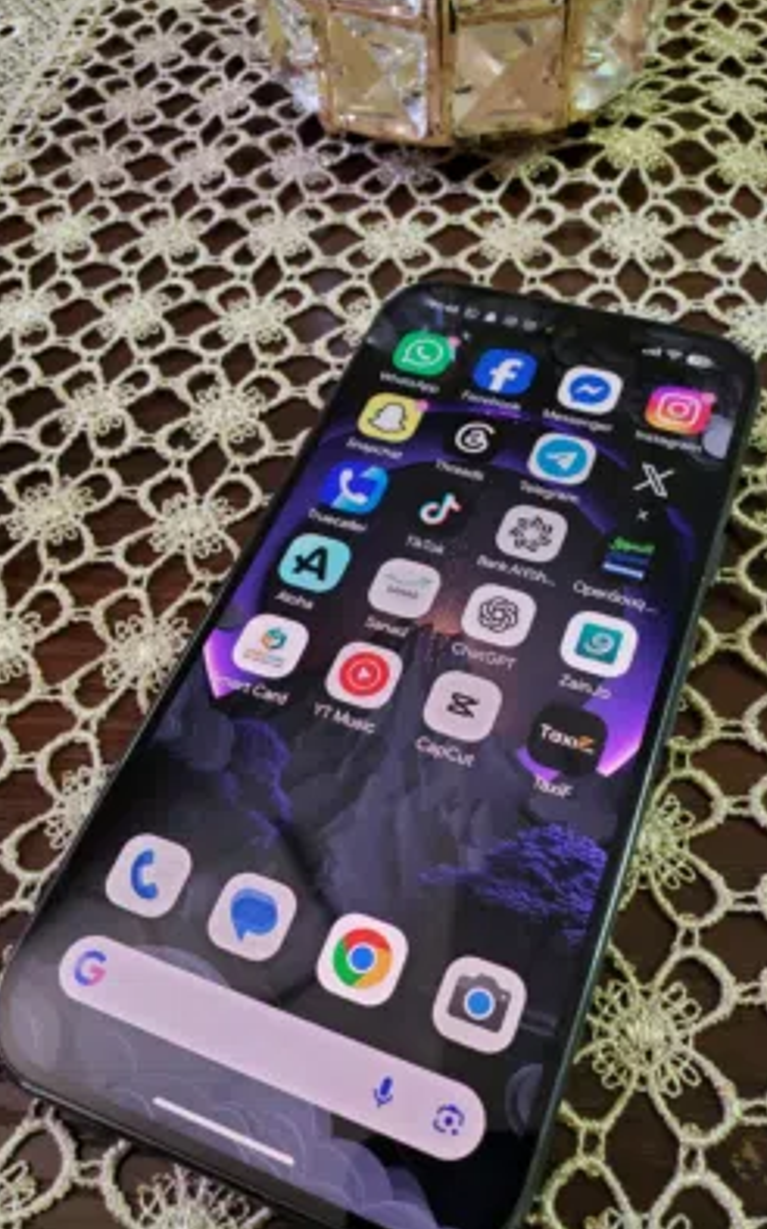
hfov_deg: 44.5
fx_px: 937
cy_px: 611
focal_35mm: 28
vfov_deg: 66.5
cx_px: 412
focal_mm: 4.3
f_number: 2.4
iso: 250
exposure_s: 1/27
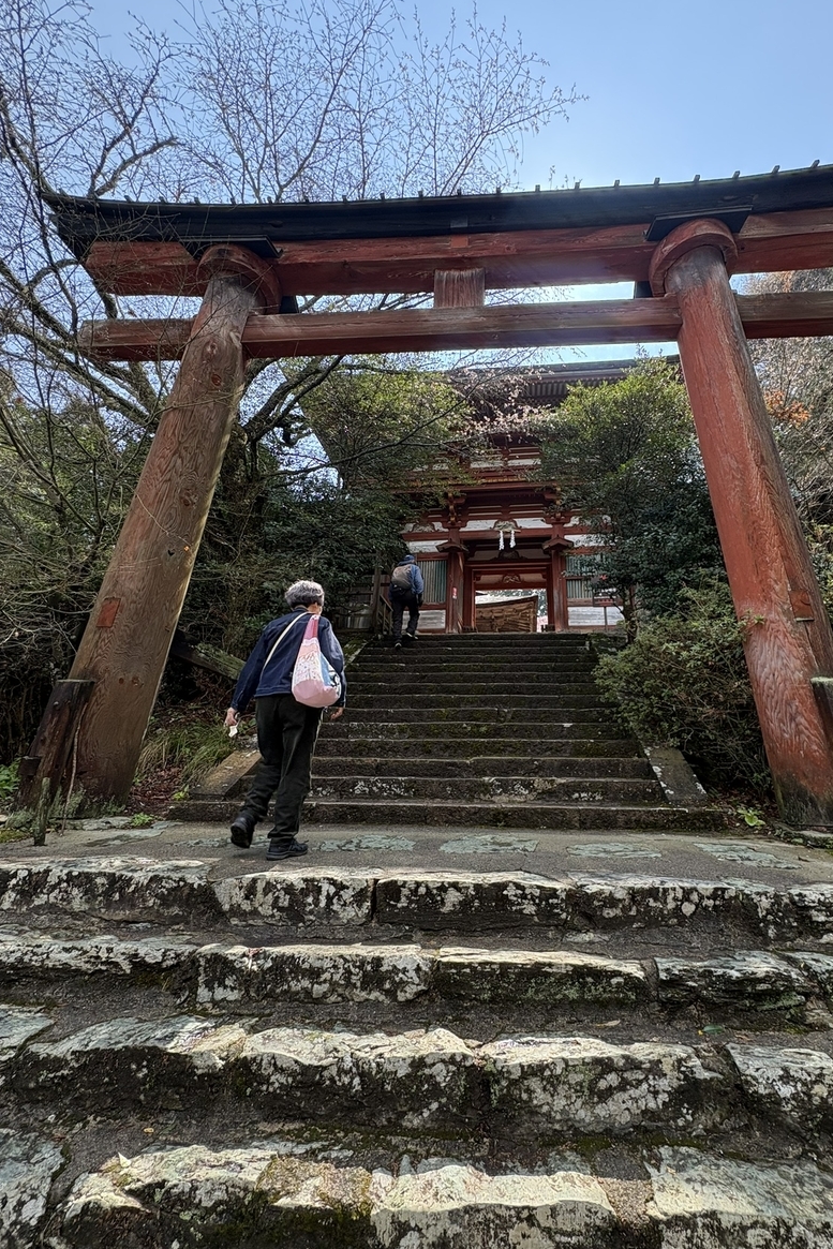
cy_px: 616
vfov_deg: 100.4
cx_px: 476
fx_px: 520
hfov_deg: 76.9
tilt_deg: +19.3
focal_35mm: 15
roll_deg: -0.5
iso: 64
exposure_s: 1/515
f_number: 2.2
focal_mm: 2.22
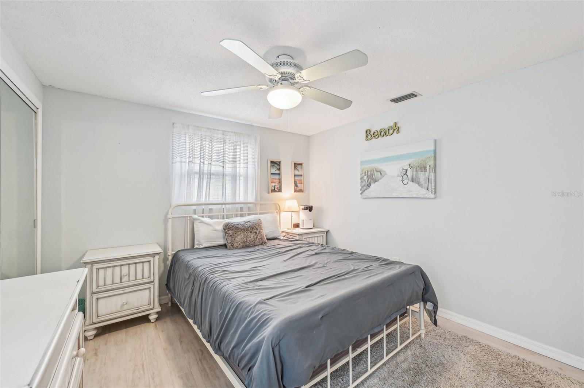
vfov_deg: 81.1
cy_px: 194
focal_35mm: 14
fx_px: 227
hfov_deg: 104.3
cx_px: 292
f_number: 8
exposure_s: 1/30
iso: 400
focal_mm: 14
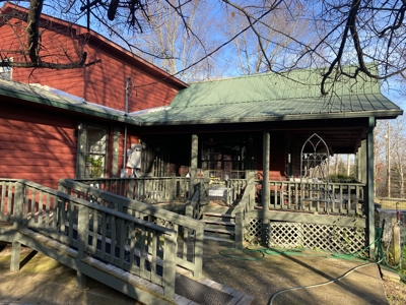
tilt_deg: +4.2
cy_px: 152
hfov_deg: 67.3
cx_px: 203
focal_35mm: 26
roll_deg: -1.7
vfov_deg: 53.1
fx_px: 305
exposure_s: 1/654
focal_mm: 4.25
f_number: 1.8
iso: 32
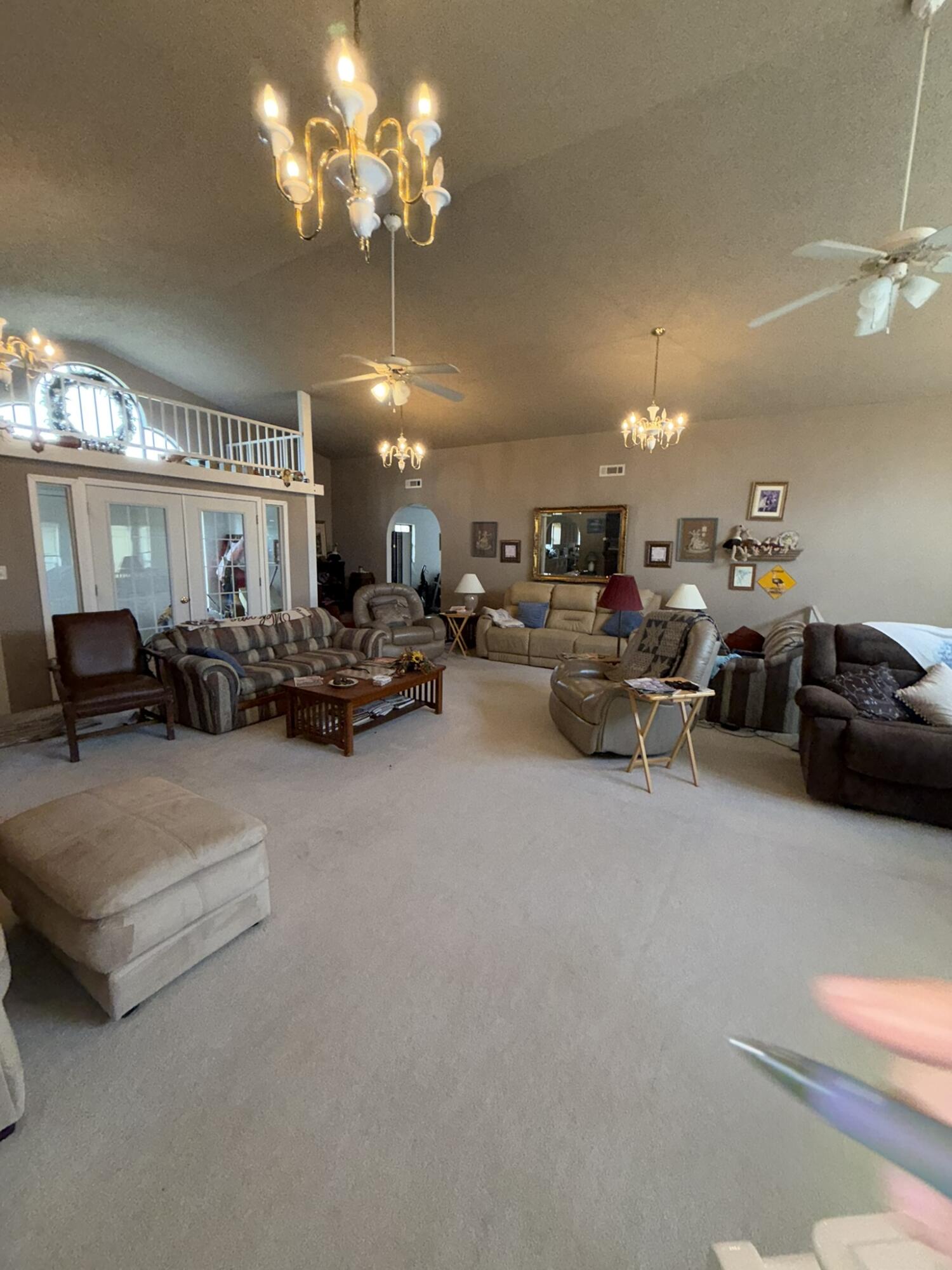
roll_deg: +2.4
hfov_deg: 85.7
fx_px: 513
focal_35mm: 14
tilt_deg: -8.3
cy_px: 635
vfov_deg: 102.1
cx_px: 476
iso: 160
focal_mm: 2.22
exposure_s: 1/120
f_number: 2.2
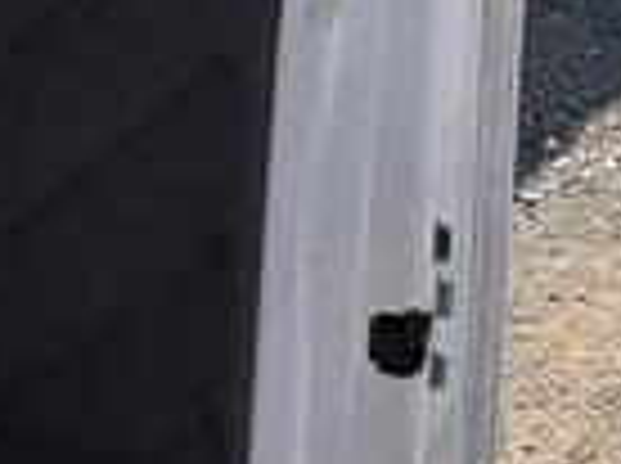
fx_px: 1630
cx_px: 9
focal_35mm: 91
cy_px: -414
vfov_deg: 14.0
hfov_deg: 20.9
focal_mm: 2.22
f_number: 2.2
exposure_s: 1/1006
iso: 40
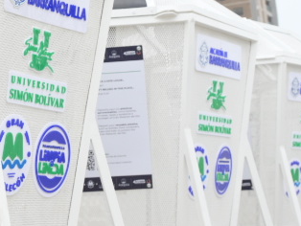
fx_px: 1036
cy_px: 34
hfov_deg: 15.3
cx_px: -152
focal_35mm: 119
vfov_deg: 12.4
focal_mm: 24
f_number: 5.6
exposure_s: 1/350
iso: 400
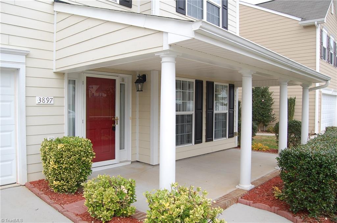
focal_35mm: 27
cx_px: 168
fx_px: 252
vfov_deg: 47.7
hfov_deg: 67.5
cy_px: 112
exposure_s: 1/200
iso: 200
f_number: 7.1
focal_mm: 18
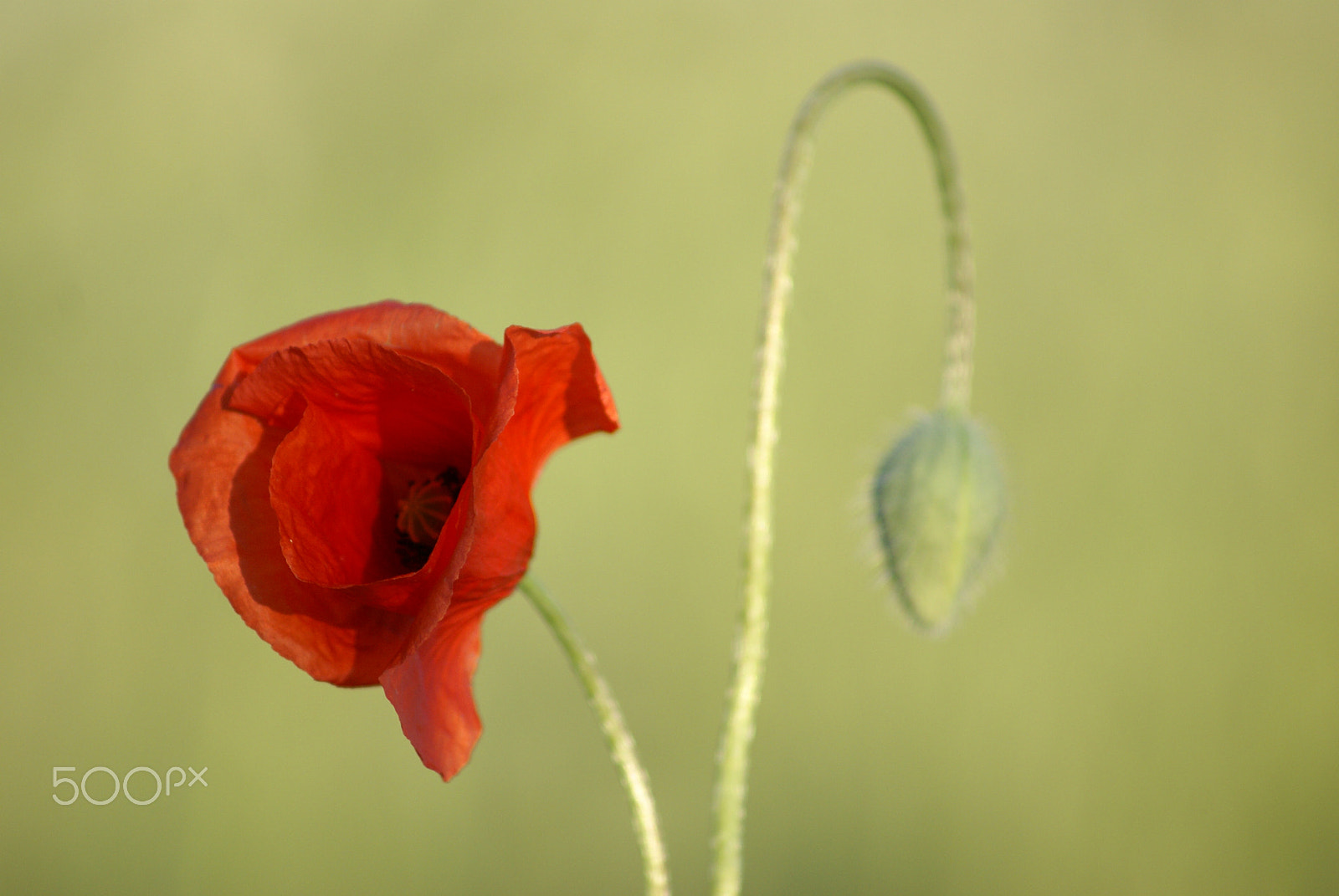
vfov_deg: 3.7
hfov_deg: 5.5
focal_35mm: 375
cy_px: 448
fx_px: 13964
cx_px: 670
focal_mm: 250
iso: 320
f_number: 5.6
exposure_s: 1/500
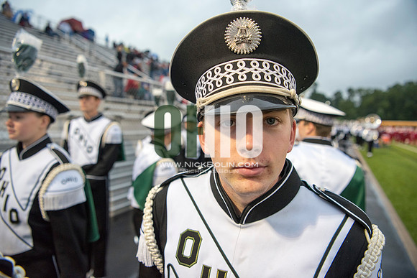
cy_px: 139
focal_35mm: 24
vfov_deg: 53.2
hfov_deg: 73.7
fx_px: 278
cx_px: 208
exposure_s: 1/800
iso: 2000
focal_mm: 24
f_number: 3.2
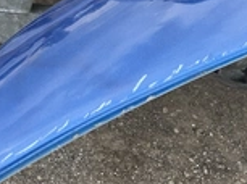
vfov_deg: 19.1
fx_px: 541
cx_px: 150
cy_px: 145
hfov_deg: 25.7
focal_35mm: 76
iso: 25
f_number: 1.8
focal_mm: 3
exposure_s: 1/383
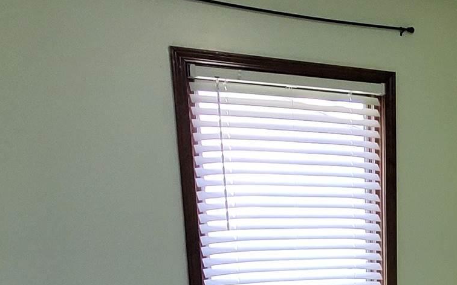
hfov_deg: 31.8
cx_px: 511
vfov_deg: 21.1
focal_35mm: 56
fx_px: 697
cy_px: 366
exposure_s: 1/60
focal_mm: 1.8
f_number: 2.2
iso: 100
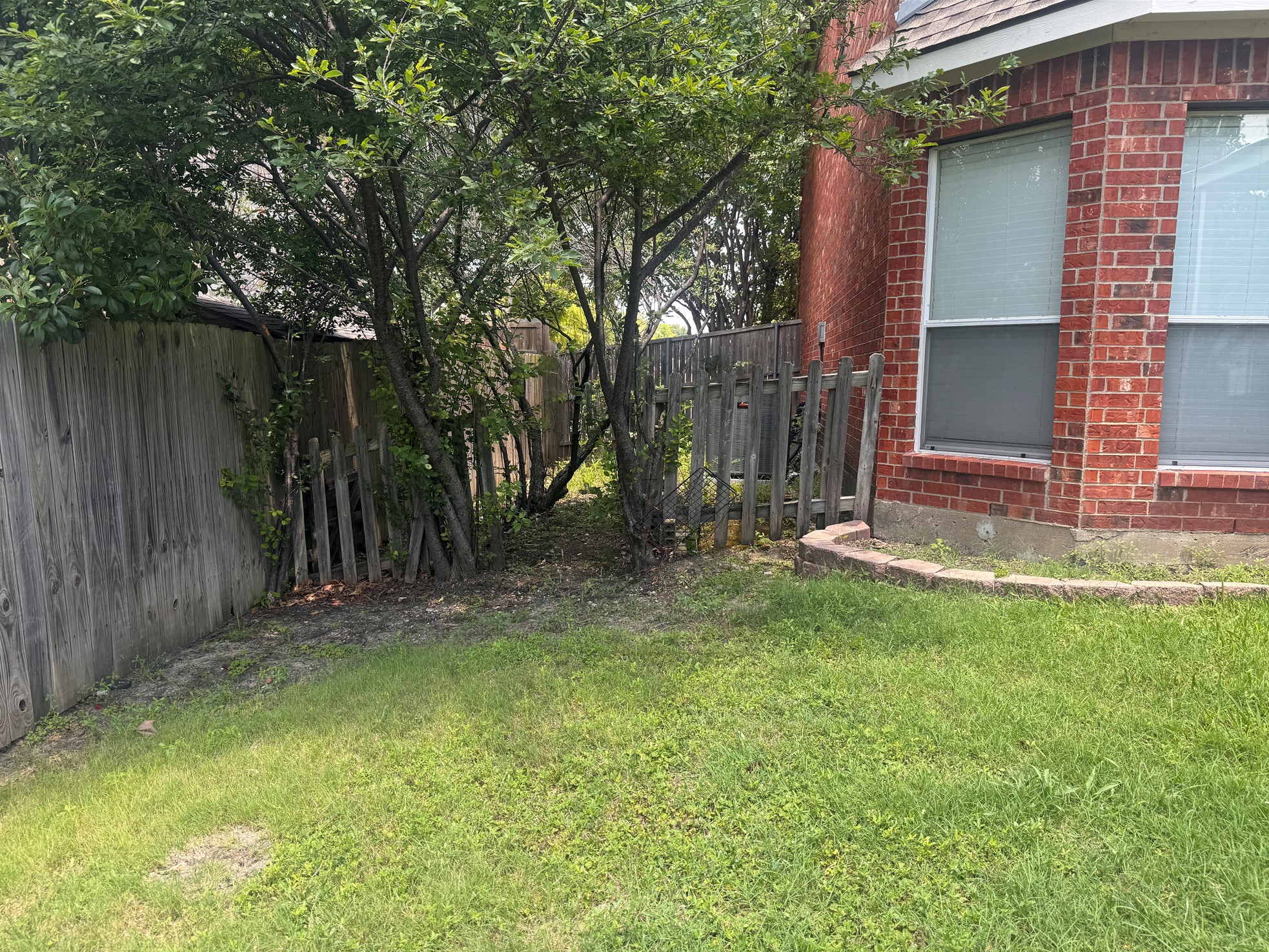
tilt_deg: -7.5
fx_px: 917
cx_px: 630
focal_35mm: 25
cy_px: 495
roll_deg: -1.1
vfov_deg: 54.9
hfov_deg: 69.4
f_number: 1.78
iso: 80
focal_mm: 6.76
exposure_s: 1/715
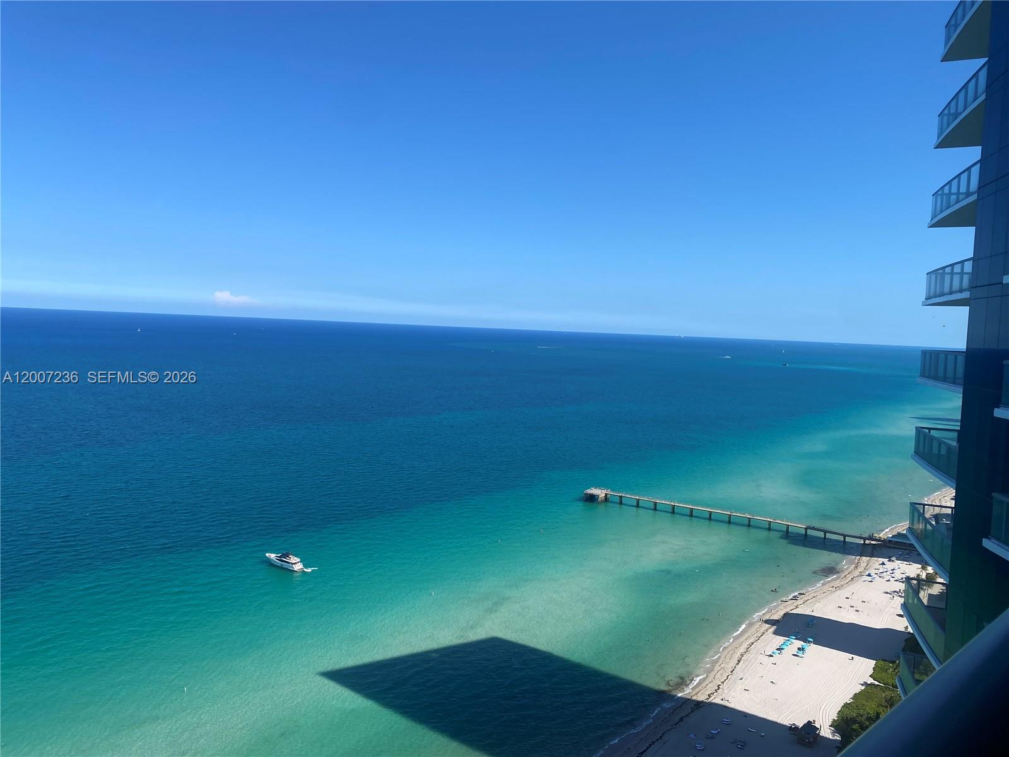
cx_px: 504
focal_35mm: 26
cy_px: 378
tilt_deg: -5.0
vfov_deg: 53.1
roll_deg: -1.9
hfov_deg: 67.3
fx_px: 758
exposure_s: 1/3125
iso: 32
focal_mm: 4.25
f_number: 1.8
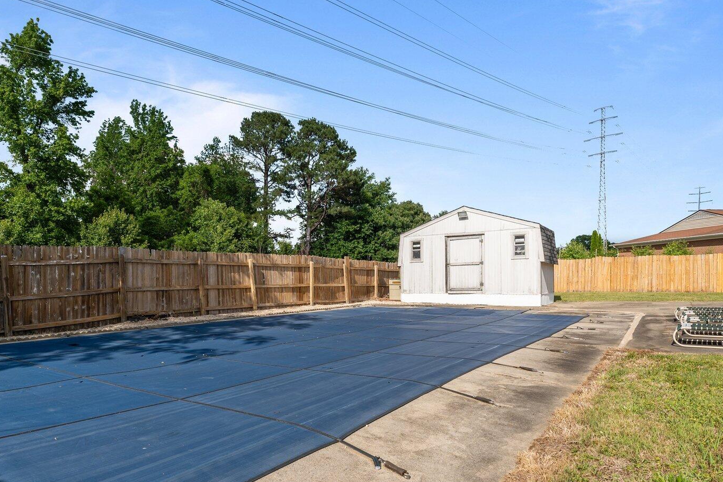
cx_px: 337
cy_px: 257
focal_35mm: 21
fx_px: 422
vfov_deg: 59.4
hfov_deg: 81.1
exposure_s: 1/640
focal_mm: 14
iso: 200
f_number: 7.1
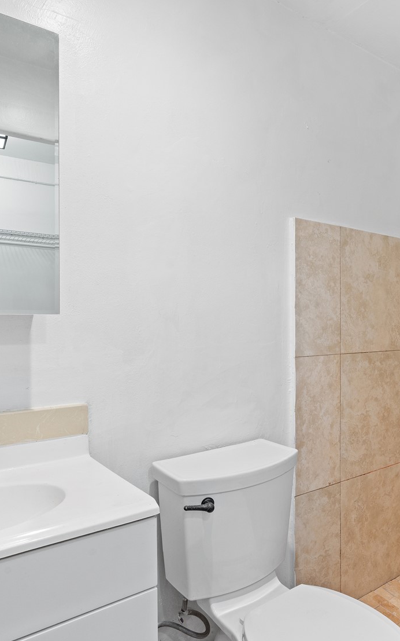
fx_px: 436
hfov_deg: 49.2
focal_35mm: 25
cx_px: 225
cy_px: 324
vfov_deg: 72.5
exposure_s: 1/2
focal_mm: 16
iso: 500
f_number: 11
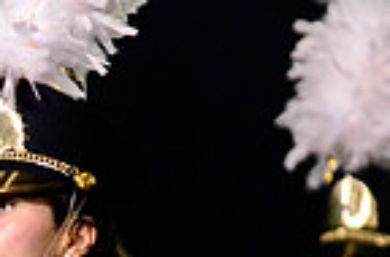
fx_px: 13076
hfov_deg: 1.7
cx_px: 24
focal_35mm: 1211
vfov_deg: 1.1
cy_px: 233
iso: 6400
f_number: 2.8
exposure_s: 1/640
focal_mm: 200
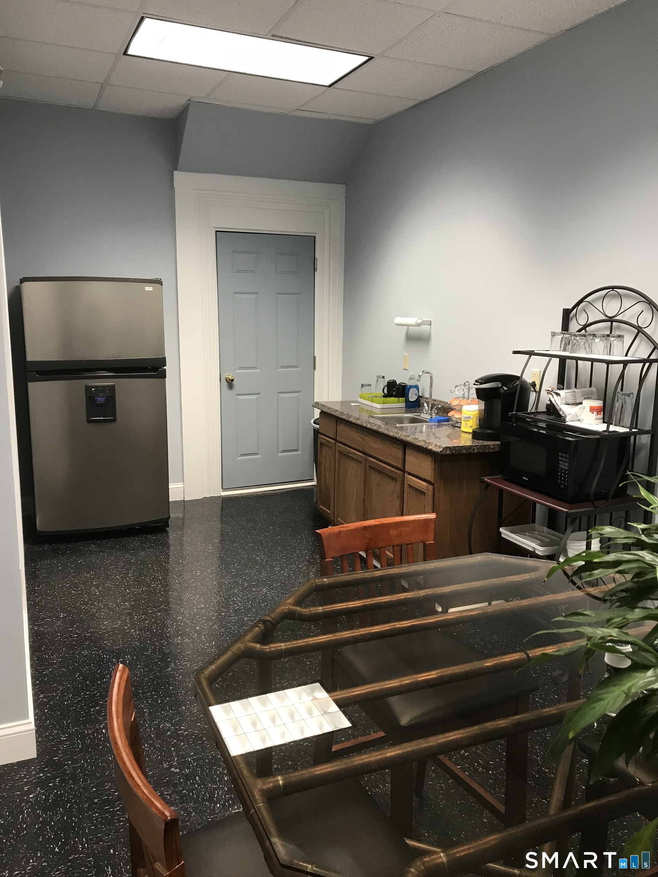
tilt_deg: -9.5
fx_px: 710
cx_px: 329
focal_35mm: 28
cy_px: 438
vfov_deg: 63.4
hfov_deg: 49.7
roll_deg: -0.3
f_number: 1.8
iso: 40
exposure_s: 1/20
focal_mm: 3.99
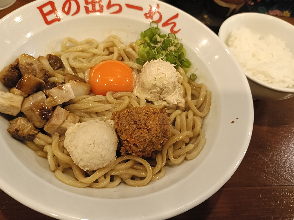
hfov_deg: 58.3
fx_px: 263
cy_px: 104
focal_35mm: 31
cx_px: 142
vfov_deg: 45.4
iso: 1250
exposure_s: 1/30
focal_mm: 4.7
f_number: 1.7
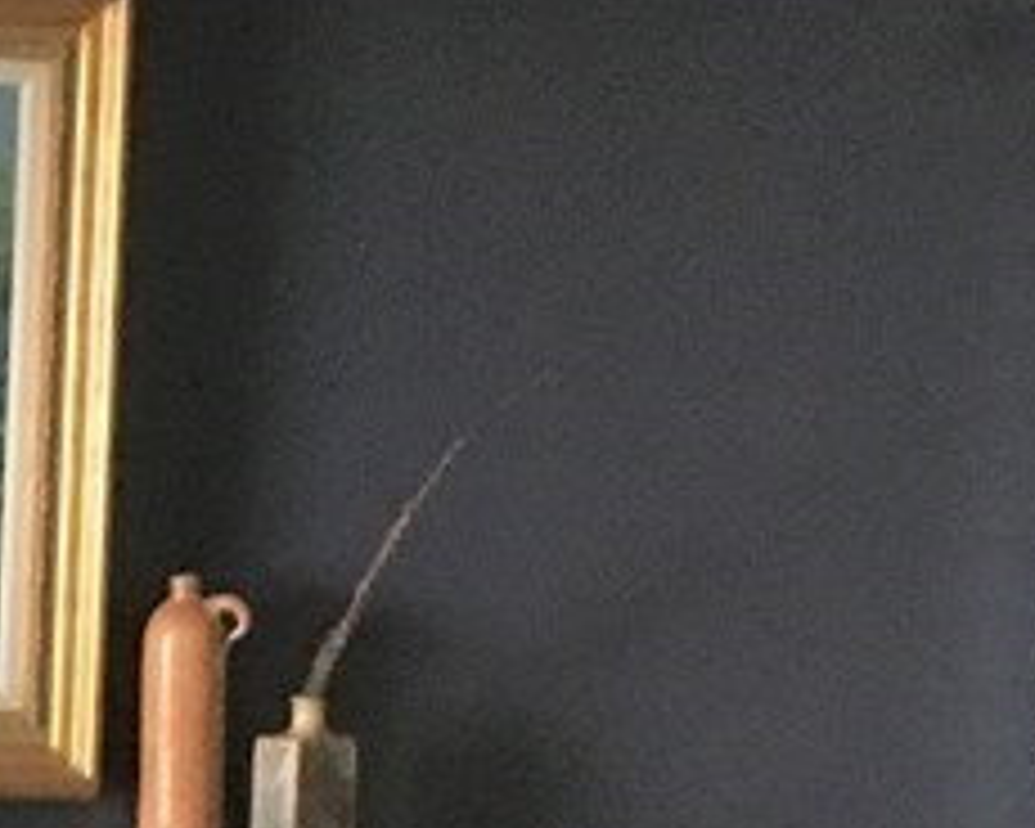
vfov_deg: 12.1
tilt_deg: -4.5
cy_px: 783
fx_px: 3860
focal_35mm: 126
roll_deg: -1.2
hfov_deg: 14.4
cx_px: -446
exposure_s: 1/15
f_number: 2.2
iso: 250
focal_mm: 4.15
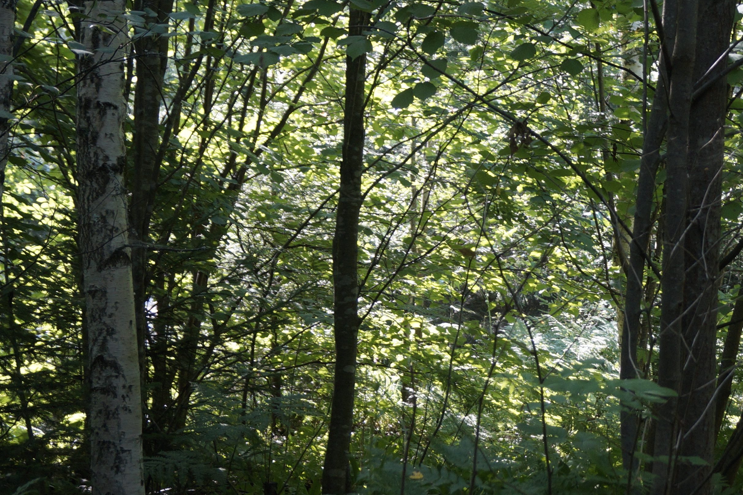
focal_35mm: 101
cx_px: 741
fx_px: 2083
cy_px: 246
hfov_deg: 19.6
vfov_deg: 13.5
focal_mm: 30
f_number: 4.5
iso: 320
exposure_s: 1/160
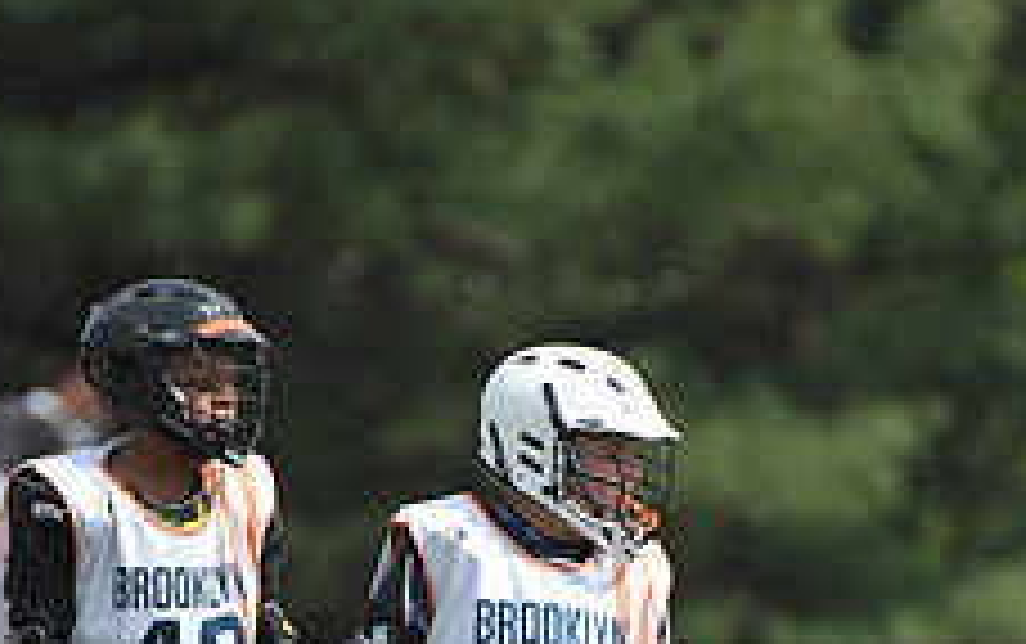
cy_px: 860
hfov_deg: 2.0
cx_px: 513
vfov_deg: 1.3
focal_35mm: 1035
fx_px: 28969
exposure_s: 1/4000
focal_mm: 400
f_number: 4
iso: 640
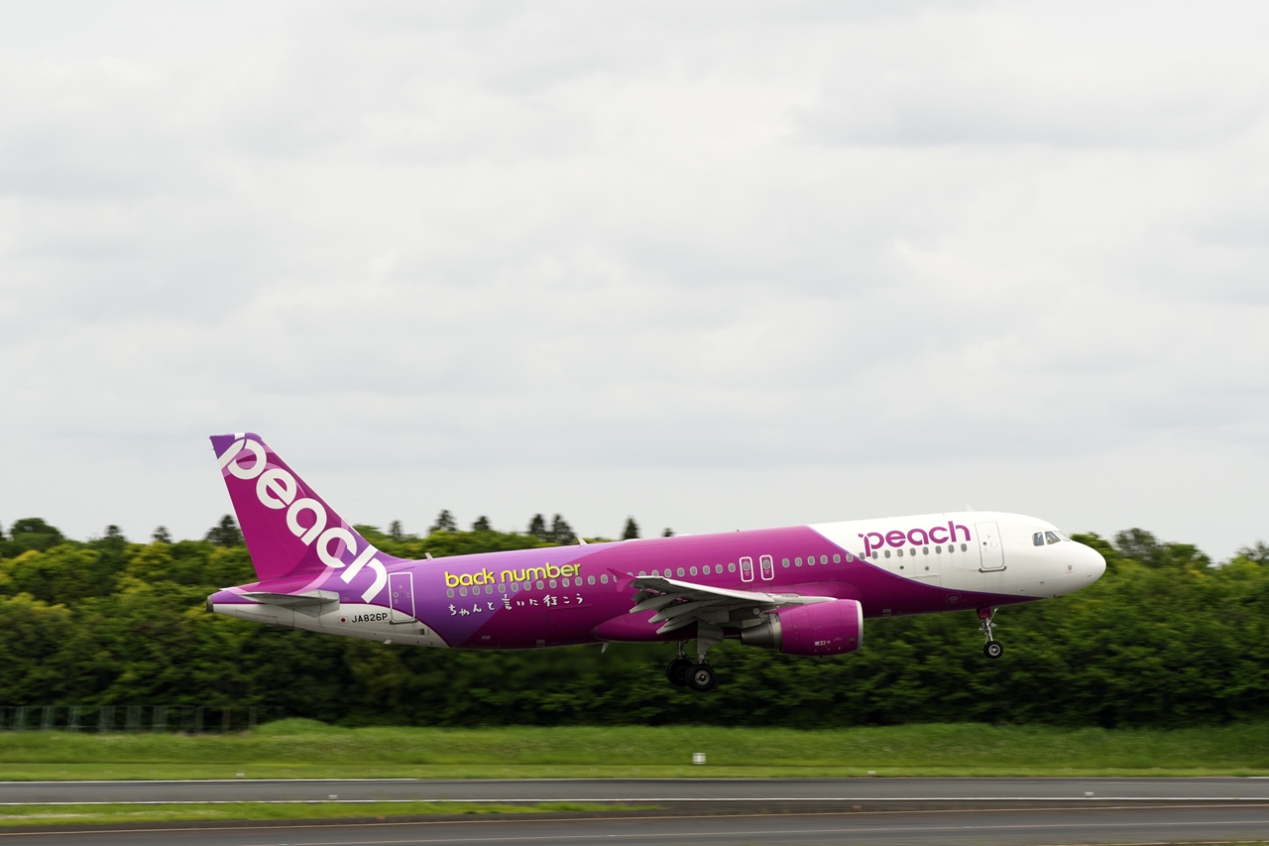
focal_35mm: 218
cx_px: 634
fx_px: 7665
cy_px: 423
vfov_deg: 6.3
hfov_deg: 9.5
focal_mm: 145
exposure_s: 1/200
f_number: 8
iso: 100
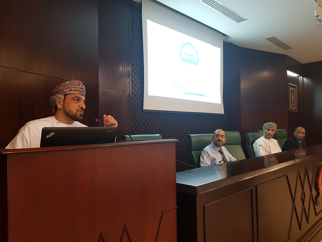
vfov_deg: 53.1
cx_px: 161
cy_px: 121
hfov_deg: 67.3
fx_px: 242
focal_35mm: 26
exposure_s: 1/33
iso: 200
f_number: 1.7
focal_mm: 4.3
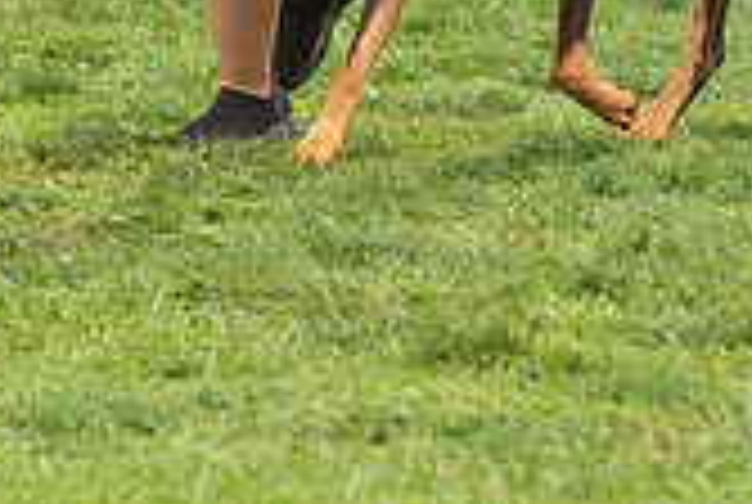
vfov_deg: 2.3
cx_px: 302
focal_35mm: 589
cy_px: -358
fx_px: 12325
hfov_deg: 3.5
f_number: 4
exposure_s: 1/1250
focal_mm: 170
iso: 640
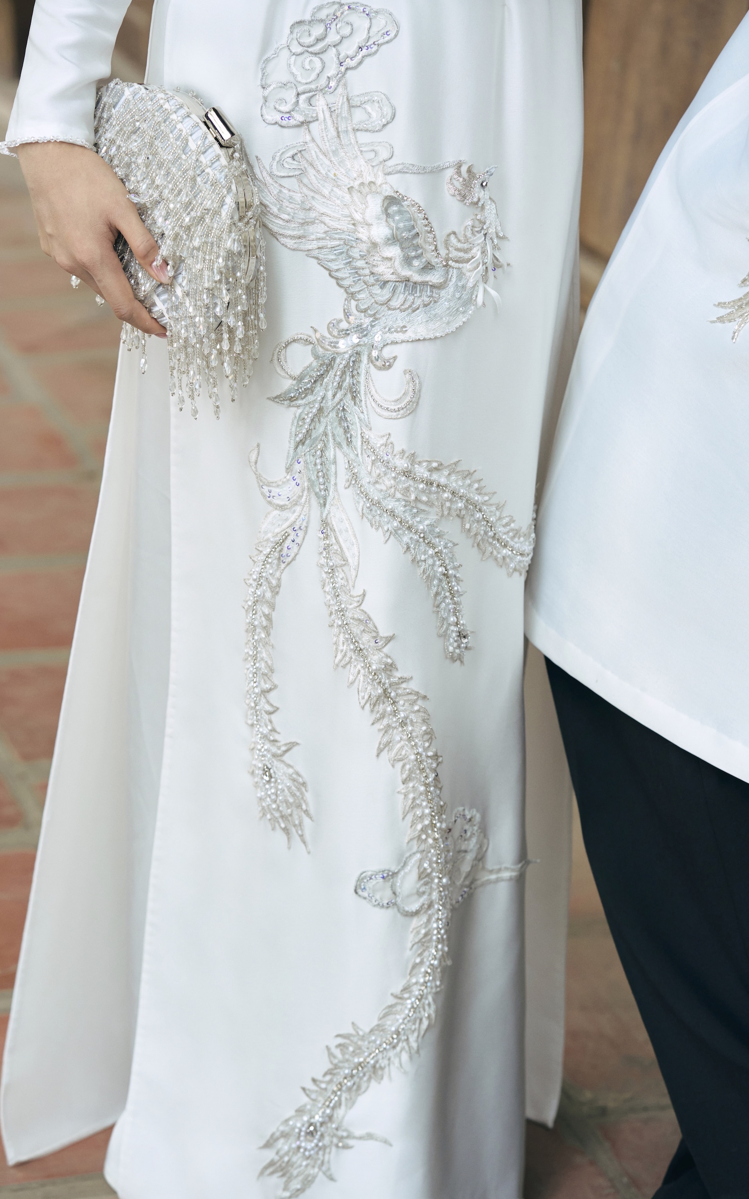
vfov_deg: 23.8
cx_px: 369
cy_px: 599
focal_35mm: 87
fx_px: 2841
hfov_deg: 15.0
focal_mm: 85
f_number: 4.5
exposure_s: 1/500
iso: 500
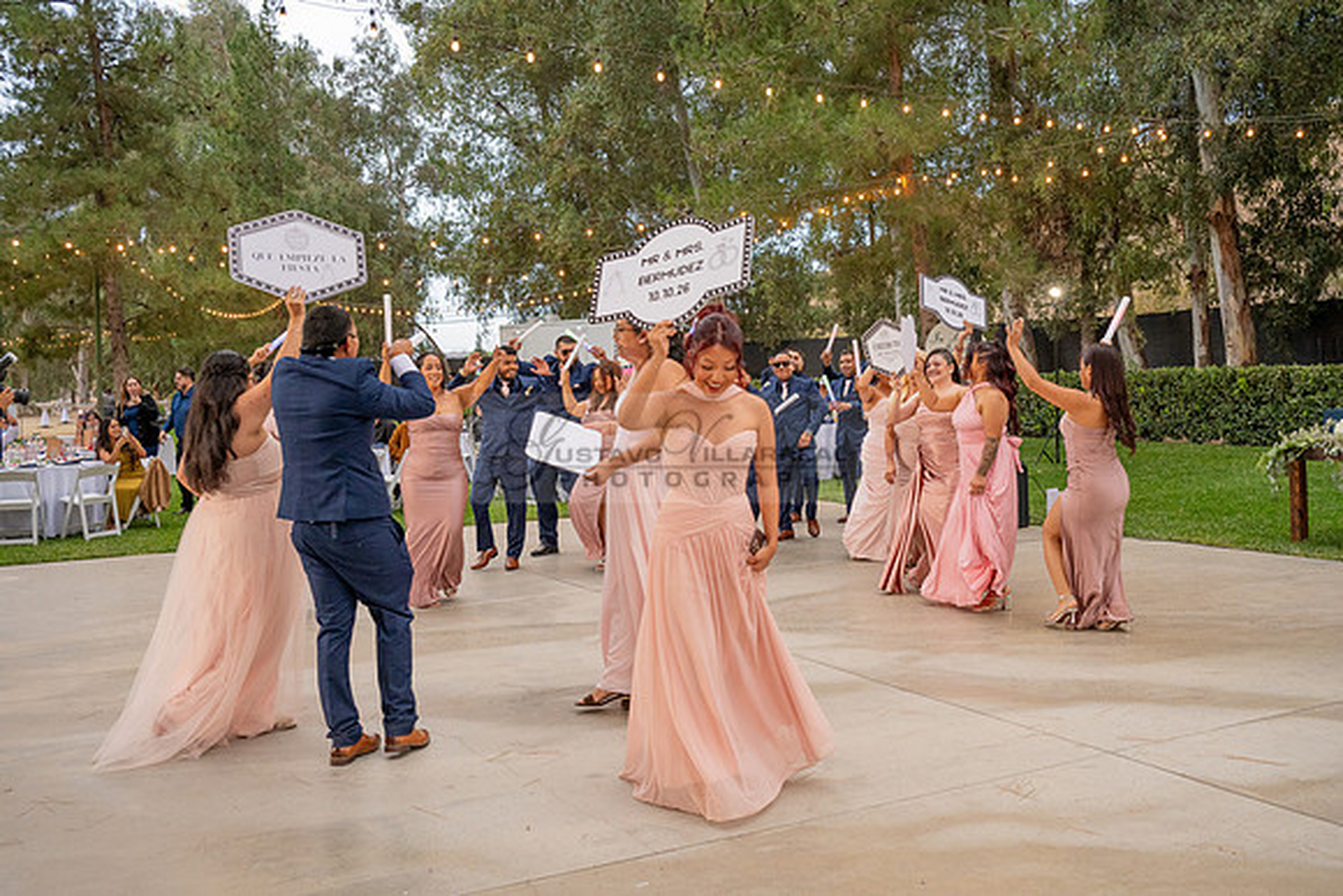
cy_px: 448
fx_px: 1306
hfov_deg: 54.4
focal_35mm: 35
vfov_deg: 37.9
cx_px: 672
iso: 1600
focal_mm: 35
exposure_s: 1/200
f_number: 4
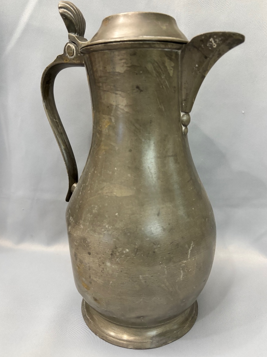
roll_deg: -0.3
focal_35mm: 27
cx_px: 133
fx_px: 278
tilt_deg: -14.9
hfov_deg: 51.4
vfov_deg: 65.3
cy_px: 176
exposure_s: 1/33
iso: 500
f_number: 1.6
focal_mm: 5.96
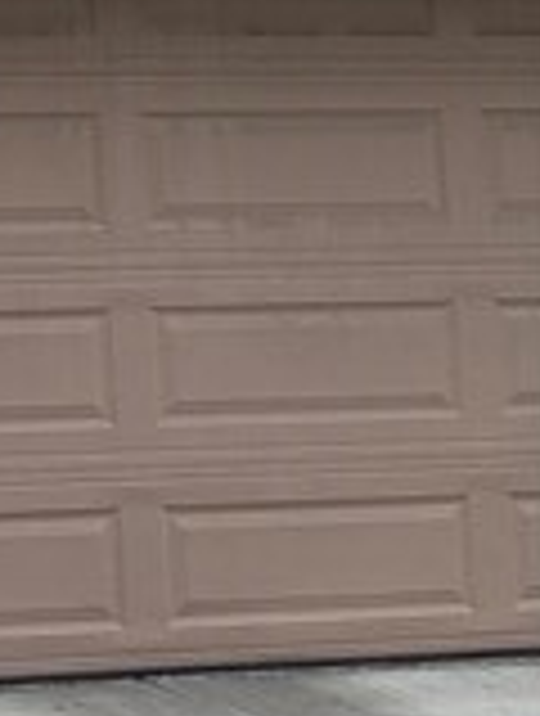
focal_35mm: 167
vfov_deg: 11.0
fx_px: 3460
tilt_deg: +8.7
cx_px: -1174
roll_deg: +0.1
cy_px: -581
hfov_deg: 7.6
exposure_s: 1/1695
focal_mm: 5.96
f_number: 1.6
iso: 50
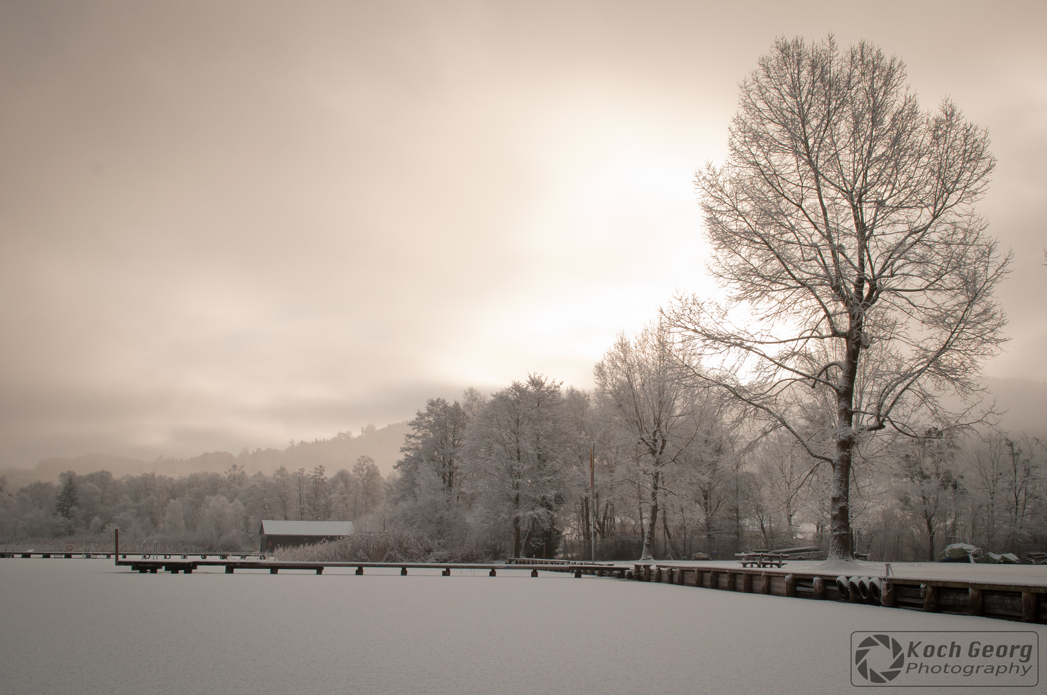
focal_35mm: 36
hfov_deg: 53.2
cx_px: 524
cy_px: 348
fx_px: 1046
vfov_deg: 36.8
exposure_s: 8
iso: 200
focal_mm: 24
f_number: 11
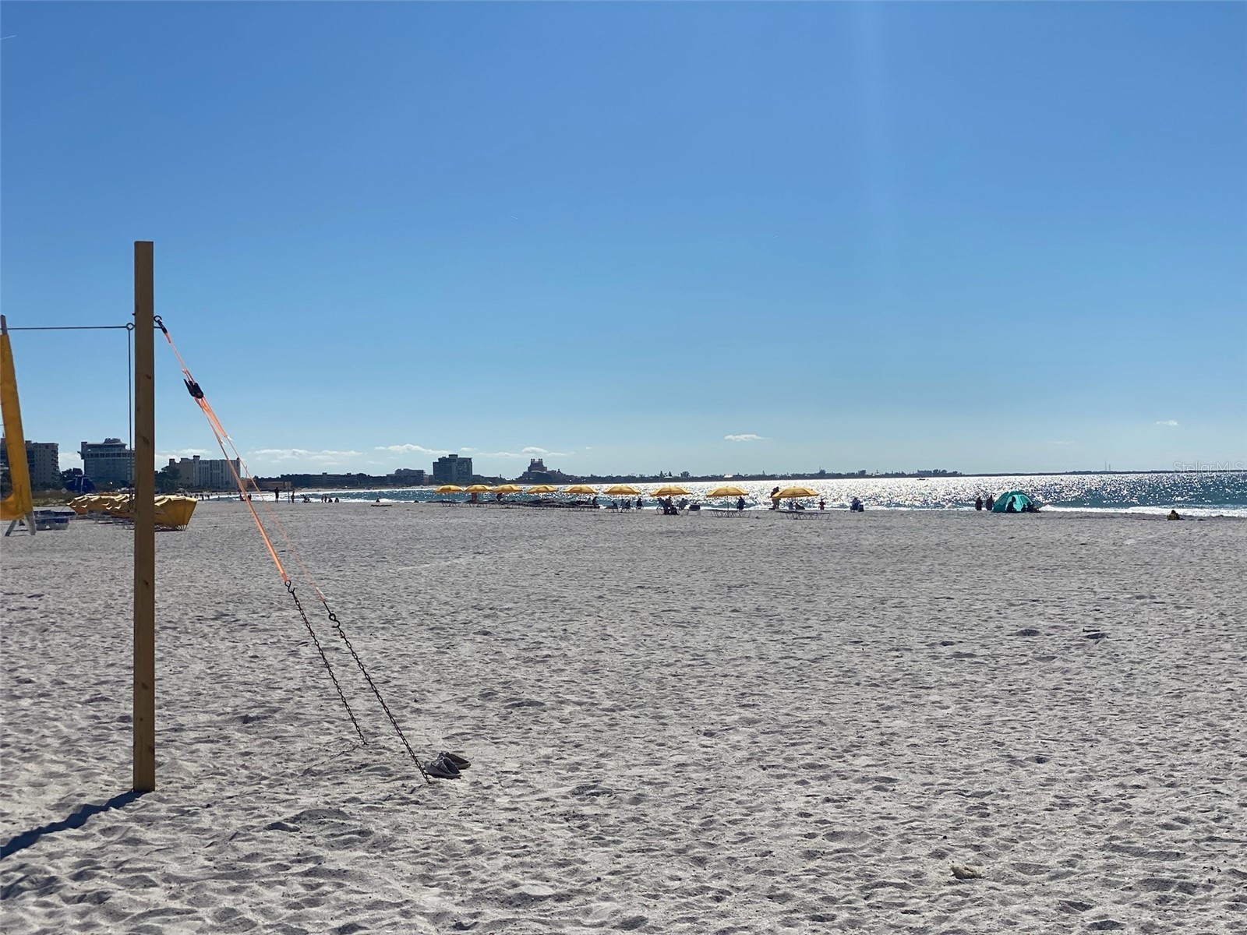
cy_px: 468
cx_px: 624
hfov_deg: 36.8
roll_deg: +1.5
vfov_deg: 28.0
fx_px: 1873
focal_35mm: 52
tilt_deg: +0.3
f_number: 2
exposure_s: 1/7937
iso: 25
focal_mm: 6
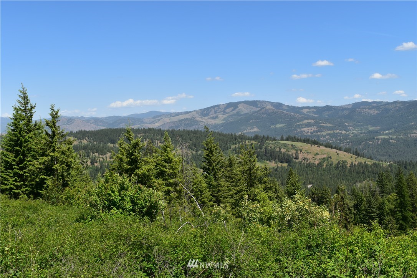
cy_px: 139
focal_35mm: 39
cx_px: 208
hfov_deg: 49.6
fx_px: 452
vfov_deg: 34.2
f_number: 11
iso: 320
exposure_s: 1/500
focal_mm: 26
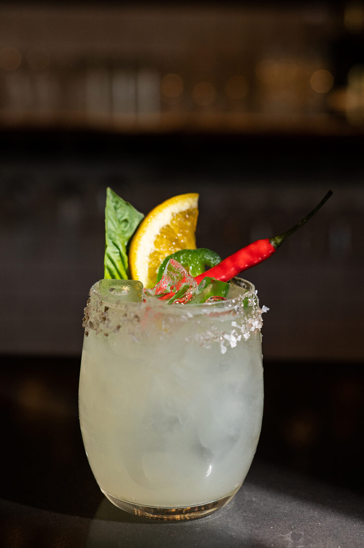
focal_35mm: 50
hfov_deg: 26.9
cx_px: 182
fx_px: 760
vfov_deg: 39.6
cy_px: 274
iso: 1250
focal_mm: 50
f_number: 4
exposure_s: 1/500
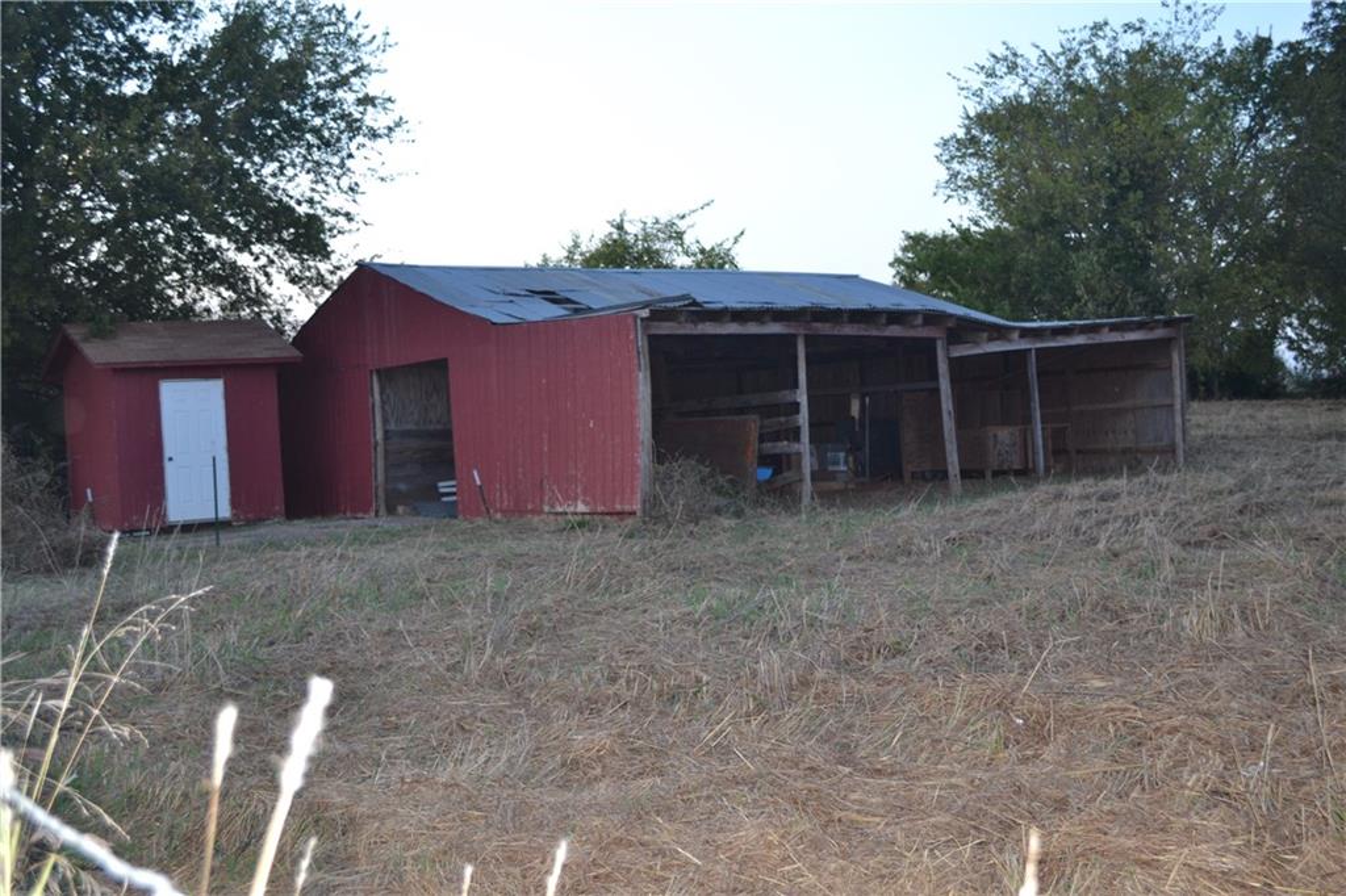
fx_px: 1626
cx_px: 673
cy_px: 448
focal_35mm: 44
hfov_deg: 45.0
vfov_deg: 30.8
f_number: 4.5
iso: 450
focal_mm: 29
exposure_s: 1/60
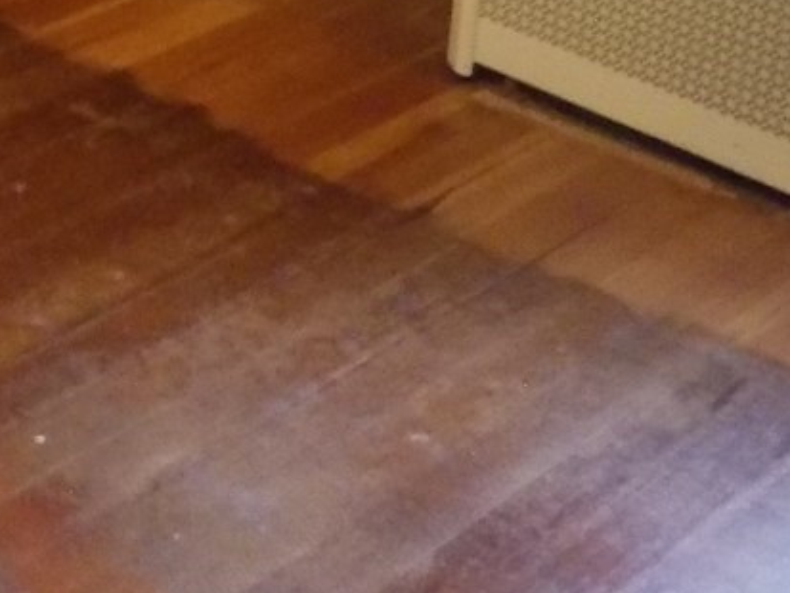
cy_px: -578
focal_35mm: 114
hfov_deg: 16.0
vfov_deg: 11.7
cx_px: -337
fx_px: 2602
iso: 400
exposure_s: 1/3
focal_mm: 4
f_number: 3.1
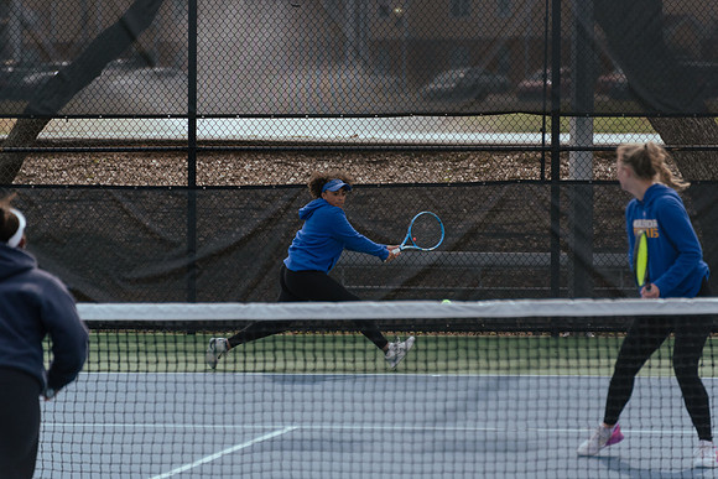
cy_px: 239
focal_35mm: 214
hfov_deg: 9.6
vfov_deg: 6.4
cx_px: 363
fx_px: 4279
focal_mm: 210
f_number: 5.6
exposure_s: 1/2500
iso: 640
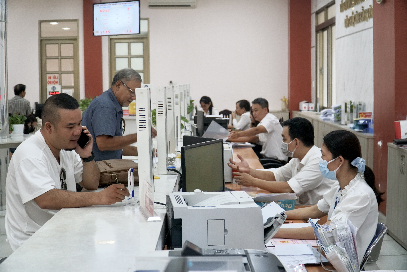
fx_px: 611
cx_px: 204
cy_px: 136
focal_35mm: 54
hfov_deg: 36.9
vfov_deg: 25.1
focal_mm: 36
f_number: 4
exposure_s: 1/160
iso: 1000
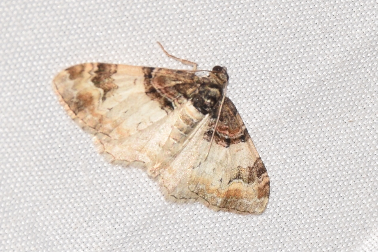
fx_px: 2207
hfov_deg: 9.8
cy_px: 126
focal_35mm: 210
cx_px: 189
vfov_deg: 6.6
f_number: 13
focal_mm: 140
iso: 100
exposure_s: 1/160
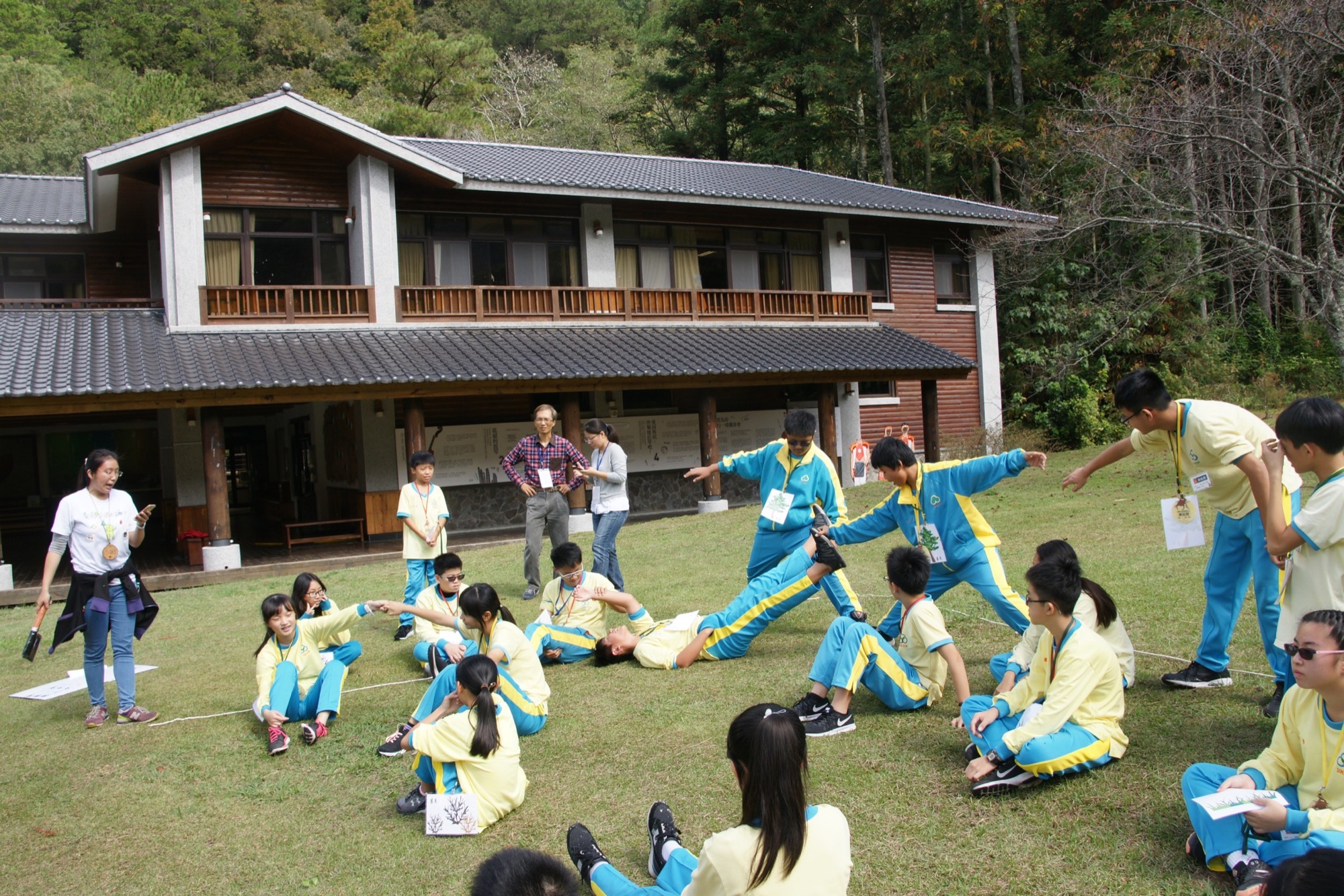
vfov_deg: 47.9
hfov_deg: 67.4
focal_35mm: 27
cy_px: 448
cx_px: 672
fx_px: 1008
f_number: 10
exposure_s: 1/125
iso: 200
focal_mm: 18
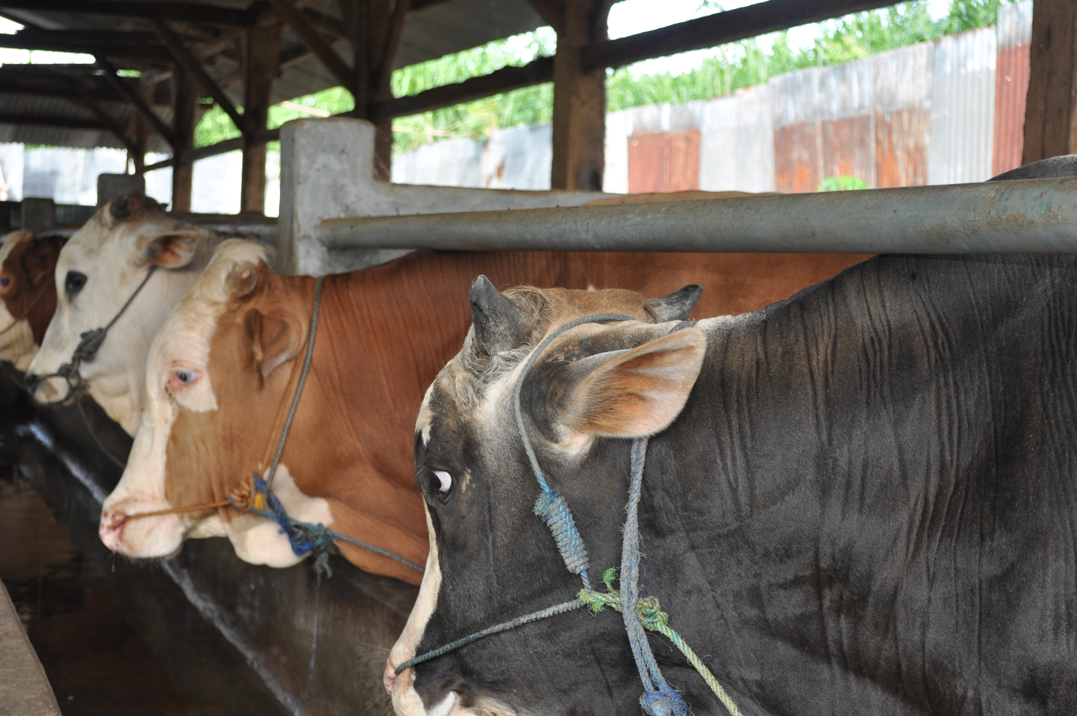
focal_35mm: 59
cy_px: 380
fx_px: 1763
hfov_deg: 34.0
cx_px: 517
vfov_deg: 22.9
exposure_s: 1/125
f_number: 5
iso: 400
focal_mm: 36
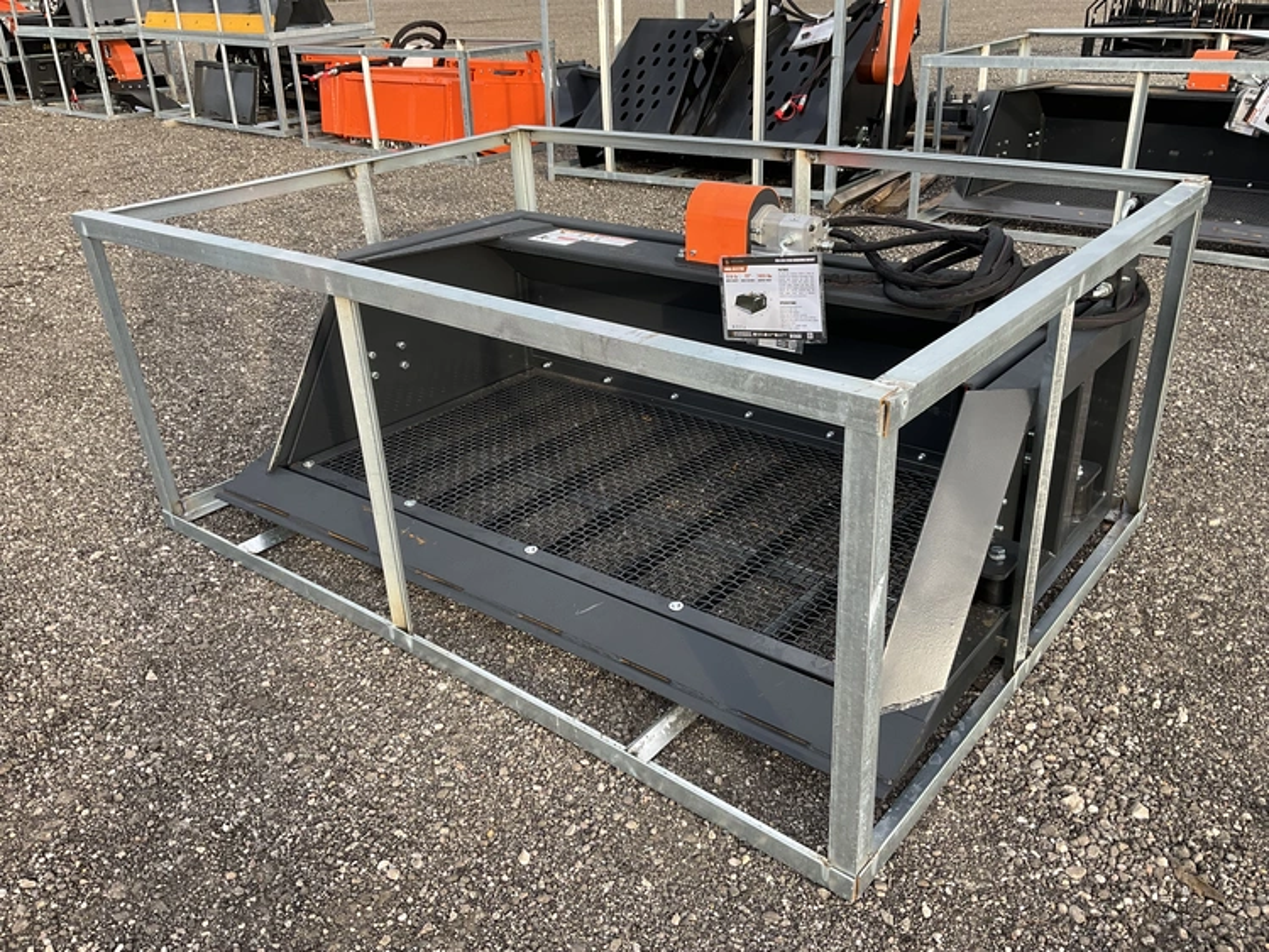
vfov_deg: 48.3
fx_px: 1063
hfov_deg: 61.6
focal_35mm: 29
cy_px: 476
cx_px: 634
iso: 20
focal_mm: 3
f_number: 1.8
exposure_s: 1/187
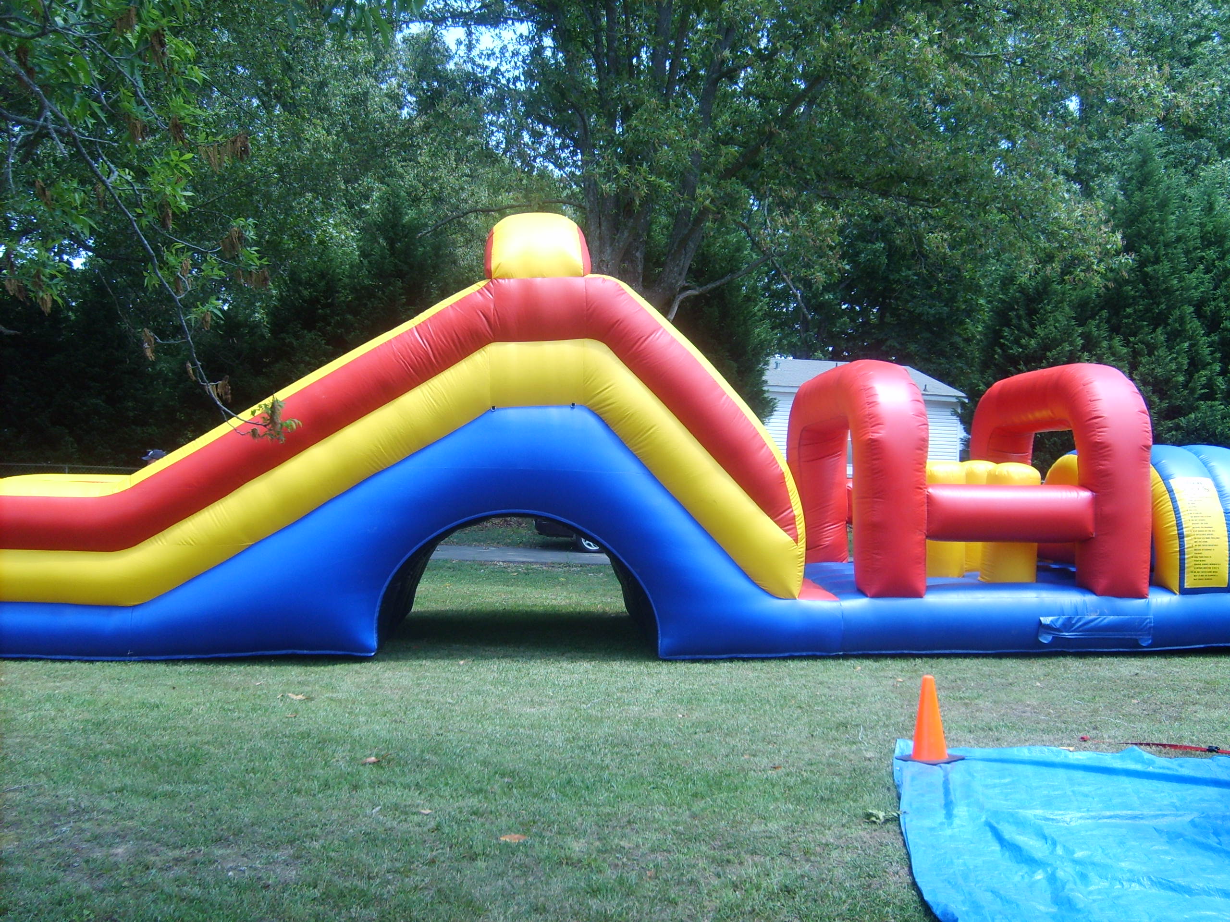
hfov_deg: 52.6
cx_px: 615
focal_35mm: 35
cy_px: 461
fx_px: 1244
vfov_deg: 40.7
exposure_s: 1/180
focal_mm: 5.8
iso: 50
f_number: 2.8
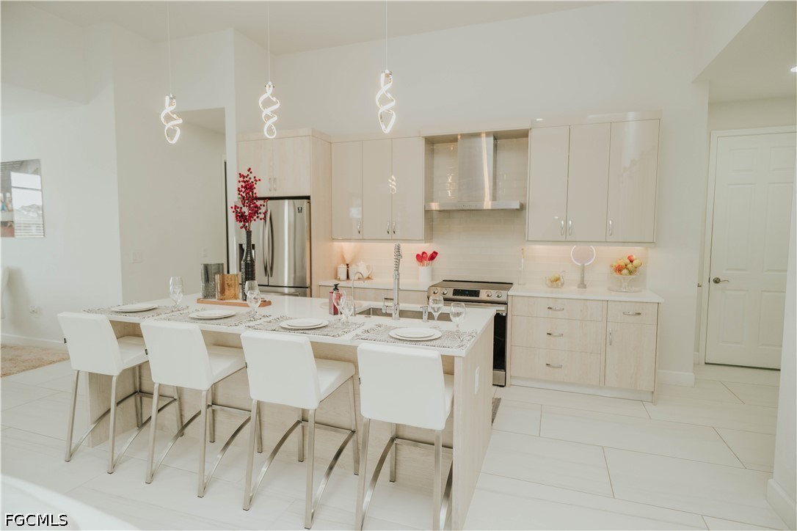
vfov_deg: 61.9
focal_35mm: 20
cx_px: 398
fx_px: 443
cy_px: 266
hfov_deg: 84.0
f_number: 1.8
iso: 400
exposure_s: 1/200
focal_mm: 20
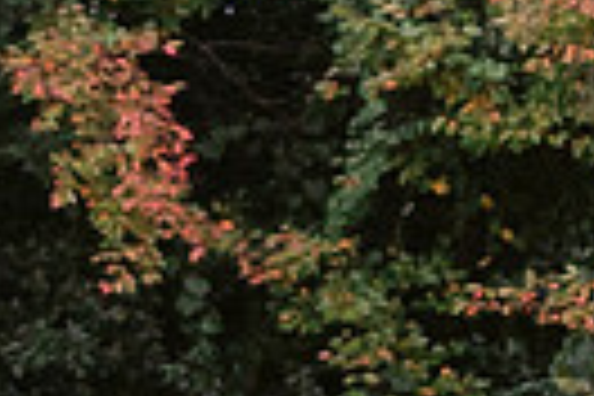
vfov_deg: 1.1
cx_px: 1225
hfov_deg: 1.6
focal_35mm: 1280
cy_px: 368
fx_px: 21118
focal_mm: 90
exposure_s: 1/125
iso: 640
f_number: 3.2
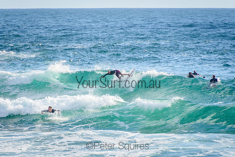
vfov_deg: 2.3
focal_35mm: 611
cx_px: 118
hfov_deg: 3.4
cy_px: 78
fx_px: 3986
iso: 400
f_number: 5.6
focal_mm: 400
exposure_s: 1/2000
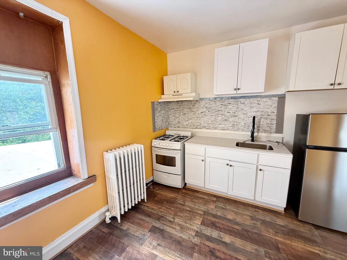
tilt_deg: -8.7
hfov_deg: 102.1
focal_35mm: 14
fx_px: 140
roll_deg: +0.6
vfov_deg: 85.7
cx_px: 174
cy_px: 130
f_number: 2.2
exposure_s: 1/99
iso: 200
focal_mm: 2.22
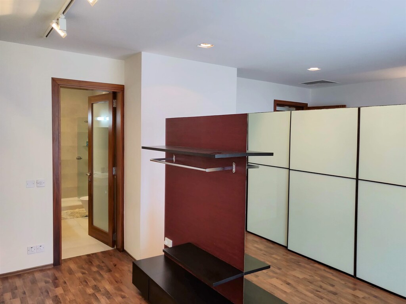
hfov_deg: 69.4
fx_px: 293
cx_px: 203
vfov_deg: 54.9
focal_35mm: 25
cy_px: 152
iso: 500
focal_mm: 4.25
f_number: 1.7
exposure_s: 1/50
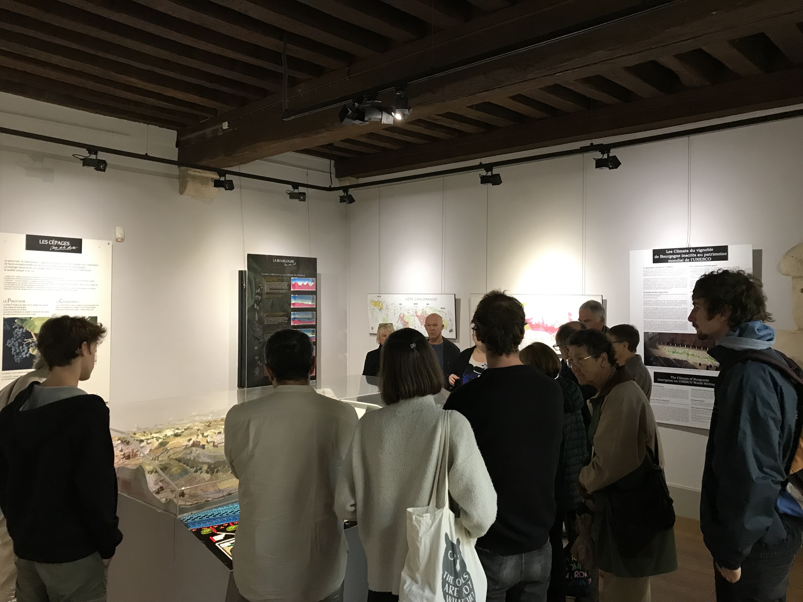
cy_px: 301
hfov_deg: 63.4
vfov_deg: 49.7
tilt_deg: -0.3
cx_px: 402
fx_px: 650
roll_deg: -0.3
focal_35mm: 28
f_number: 1.8
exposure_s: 1/17
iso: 64
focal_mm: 3.99
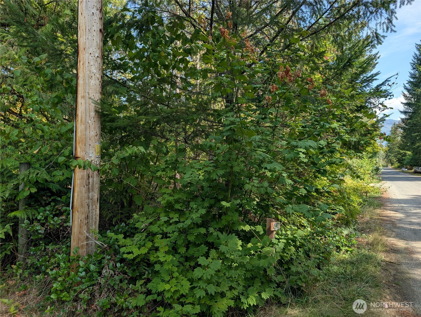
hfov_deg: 71.5
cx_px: 210
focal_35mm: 24
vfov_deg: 56.9
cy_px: 158
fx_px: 292
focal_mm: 6.9
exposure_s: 1/362
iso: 21
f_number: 1.68
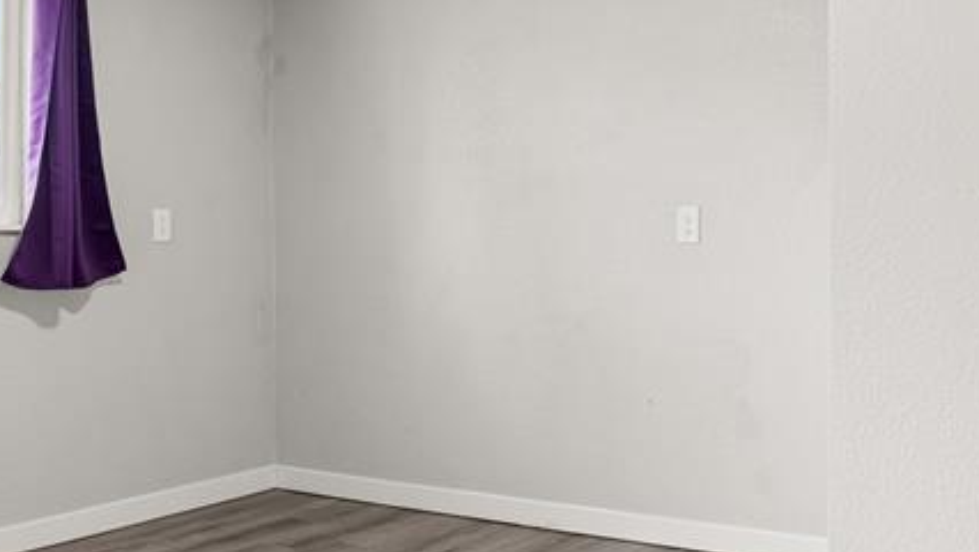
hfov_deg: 44.8
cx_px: 588
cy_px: 248
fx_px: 1181
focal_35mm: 45
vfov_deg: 26.3
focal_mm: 19.3
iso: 100
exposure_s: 1.6
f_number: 8
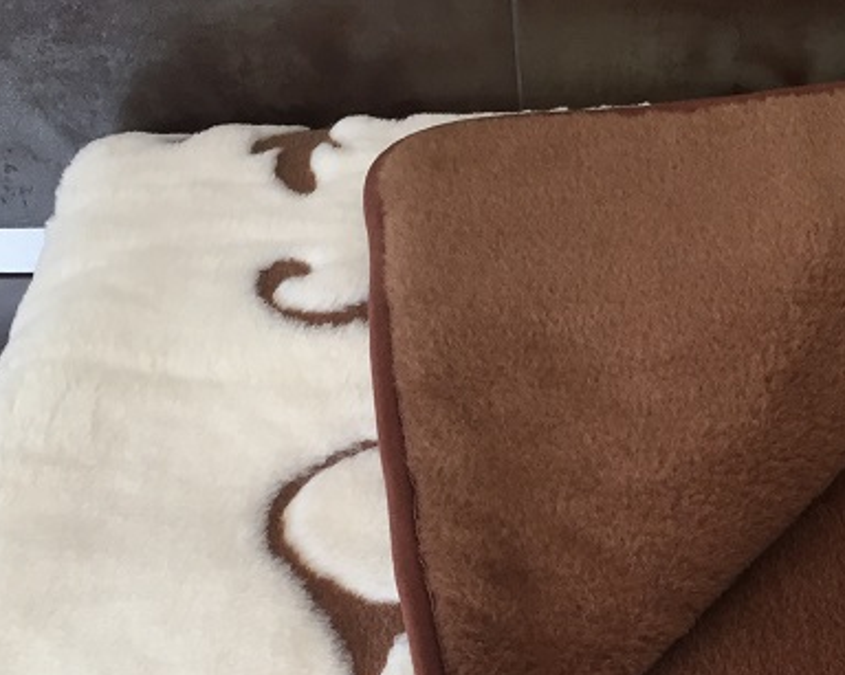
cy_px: 585
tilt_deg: -47.4
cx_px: 695
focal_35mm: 59
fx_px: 1475
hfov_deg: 31.0
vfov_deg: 25.1
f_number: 2.2
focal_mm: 4.15
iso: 40
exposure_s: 1/33
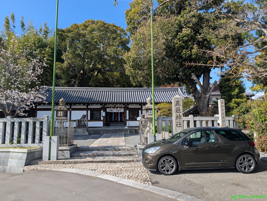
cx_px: 134
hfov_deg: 71.5
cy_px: 100
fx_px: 185
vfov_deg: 56.9
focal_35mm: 24
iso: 24
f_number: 1.68
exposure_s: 1/746
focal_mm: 6.9
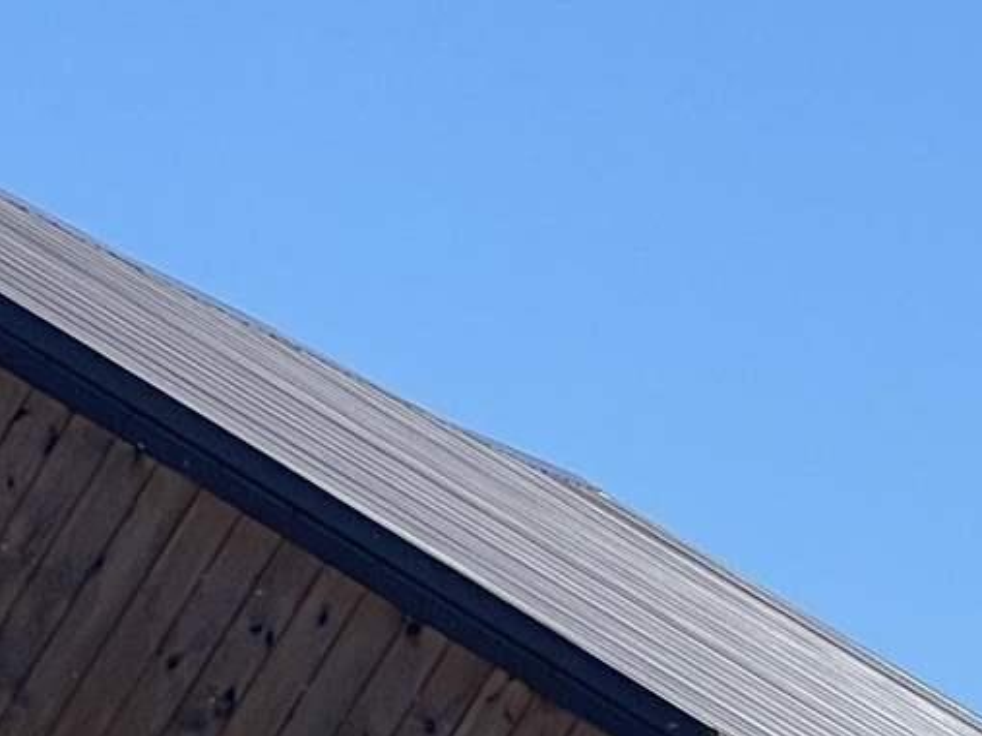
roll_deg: -1.9
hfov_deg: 5.1
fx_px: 11004
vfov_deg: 3.8
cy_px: 1019
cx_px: -281
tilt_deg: +3.2
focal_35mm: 388
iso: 20
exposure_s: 1/1263
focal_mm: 7.5
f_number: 2.2
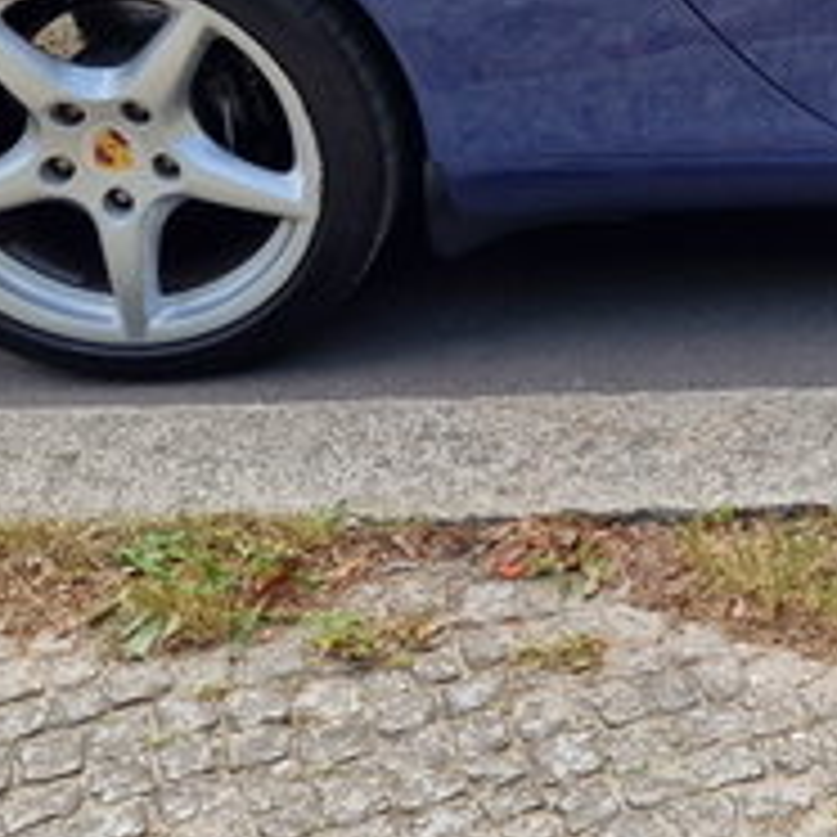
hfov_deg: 19.4
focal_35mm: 84
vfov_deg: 19.7
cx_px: 1008
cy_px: -90
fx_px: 2298
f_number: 1.8
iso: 50
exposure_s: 1/198
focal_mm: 6.4
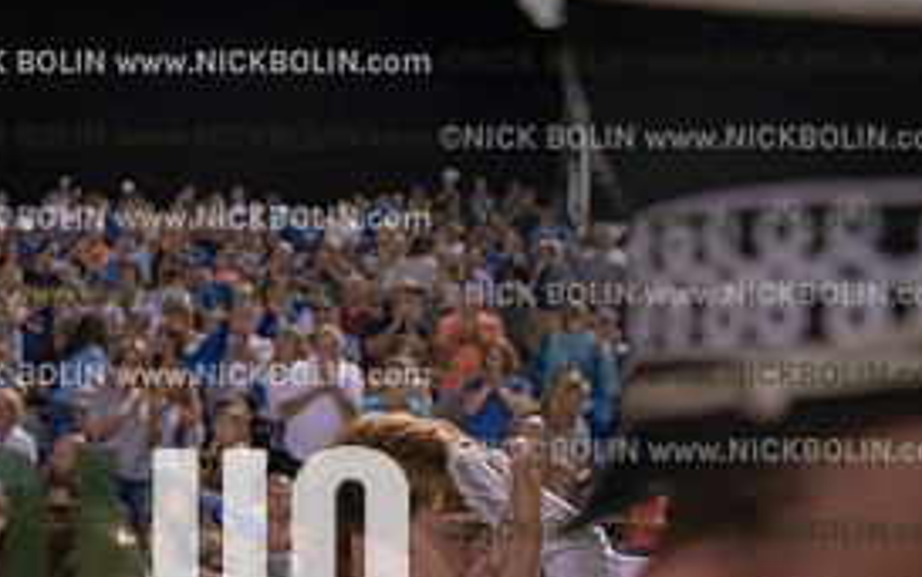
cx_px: 169
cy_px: 609
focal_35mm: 52
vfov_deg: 23.6
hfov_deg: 37.3
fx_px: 1307
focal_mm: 24
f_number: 3.2
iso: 3200
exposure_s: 1/500
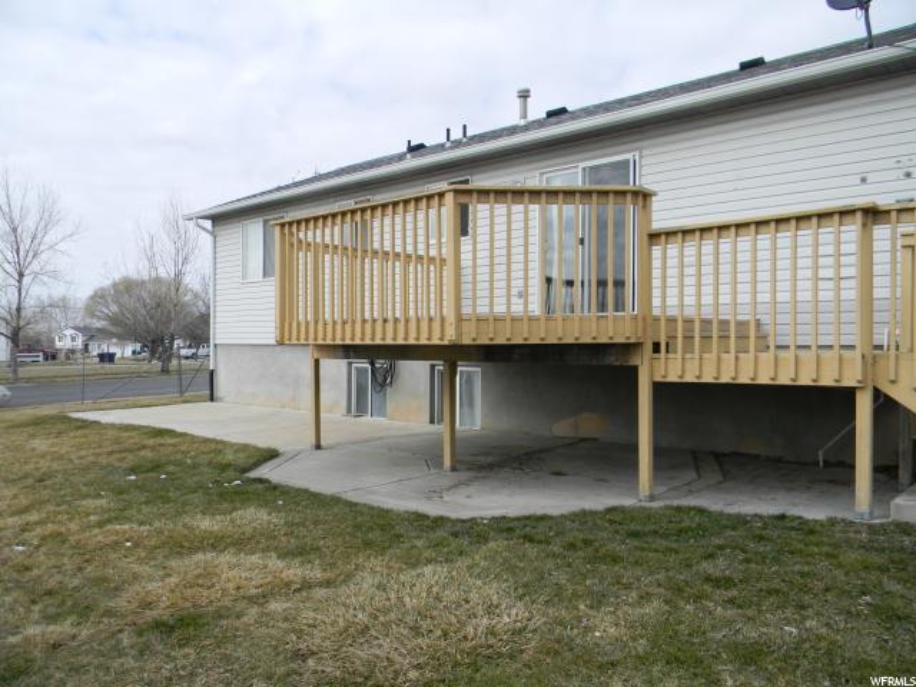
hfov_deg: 63.4
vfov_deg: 49.7
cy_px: 344
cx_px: 458
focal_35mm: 28
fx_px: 741
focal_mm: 5
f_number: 7
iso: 80
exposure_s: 1/205
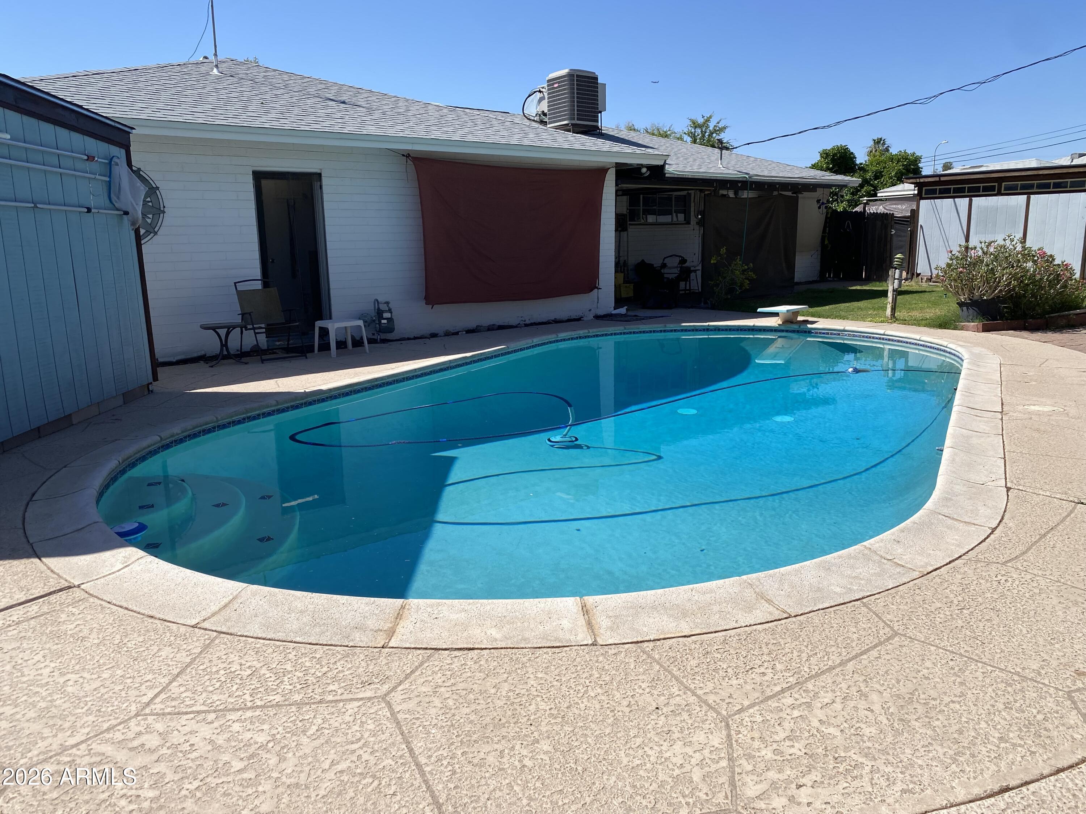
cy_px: 407
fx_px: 816
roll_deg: +0.7
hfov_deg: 67.3
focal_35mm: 26
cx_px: 543
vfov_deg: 53.1
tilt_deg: -8.5
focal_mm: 4.25
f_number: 1.8
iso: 32
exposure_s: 1/3846
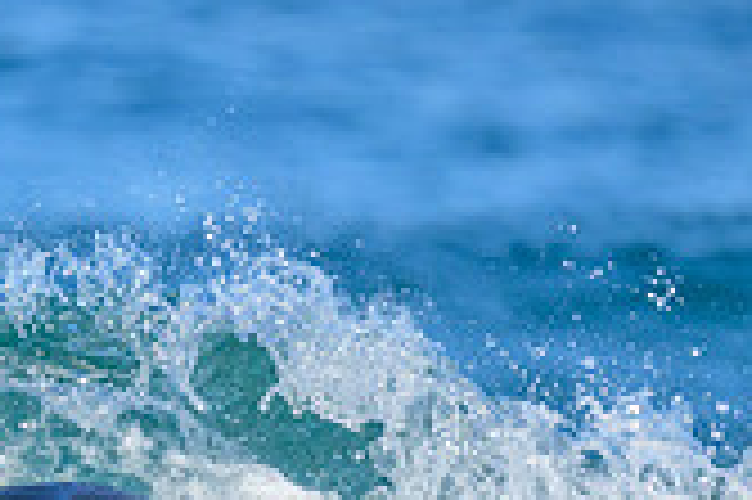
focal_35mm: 3221
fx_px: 67216
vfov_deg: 0.4
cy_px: 763
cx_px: -260
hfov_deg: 0.6
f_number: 6.3
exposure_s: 1/2000
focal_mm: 800
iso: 400
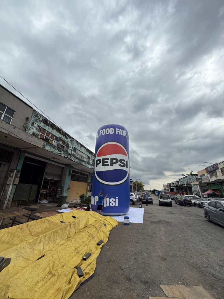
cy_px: 150
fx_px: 121
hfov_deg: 85.7
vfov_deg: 102.1
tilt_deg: +20.6
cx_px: 112
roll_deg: -3.1
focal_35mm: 14
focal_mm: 2.22
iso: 50
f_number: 2.2
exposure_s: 1/625
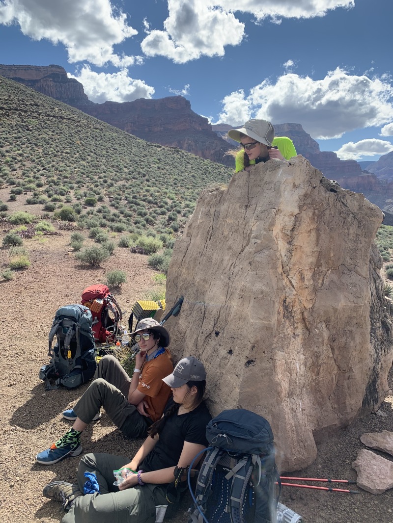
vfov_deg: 67.3
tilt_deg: -6.5
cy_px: 262
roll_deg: -1.6
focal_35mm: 26
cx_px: 196
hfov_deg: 53.1
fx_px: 393
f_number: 1.8
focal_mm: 4.25
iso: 25
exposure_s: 1/1779
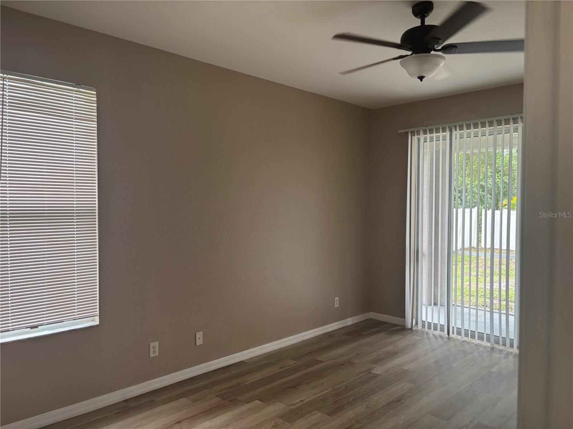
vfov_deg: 53.1
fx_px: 430
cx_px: 286
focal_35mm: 26
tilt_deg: -1.5
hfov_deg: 67.3
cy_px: 214
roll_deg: -0.2
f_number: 1.6
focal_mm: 5.96
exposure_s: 1/120
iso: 100
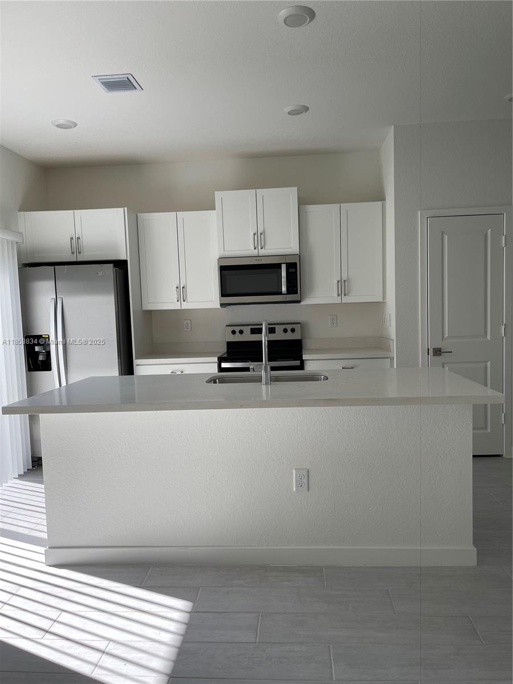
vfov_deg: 67.3
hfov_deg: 53.1
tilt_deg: -2.9
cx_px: 256
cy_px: 342
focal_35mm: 26
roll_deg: +2.1
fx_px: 514
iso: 32
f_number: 1.6
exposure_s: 1/256
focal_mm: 5.1
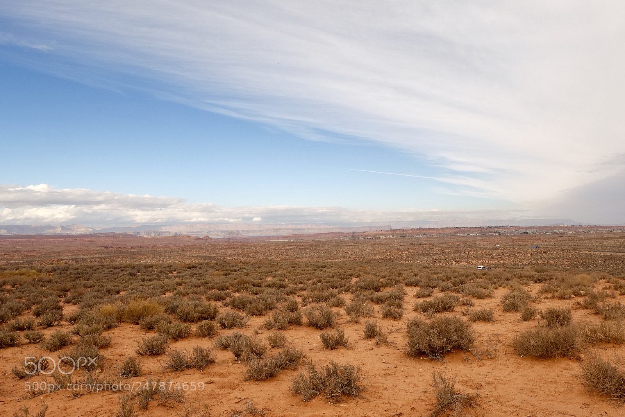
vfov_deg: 47.9
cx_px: 312
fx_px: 469
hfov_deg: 67.4
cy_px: 208
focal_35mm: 27
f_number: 14
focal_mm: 18.2
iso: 500
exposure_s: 1/125
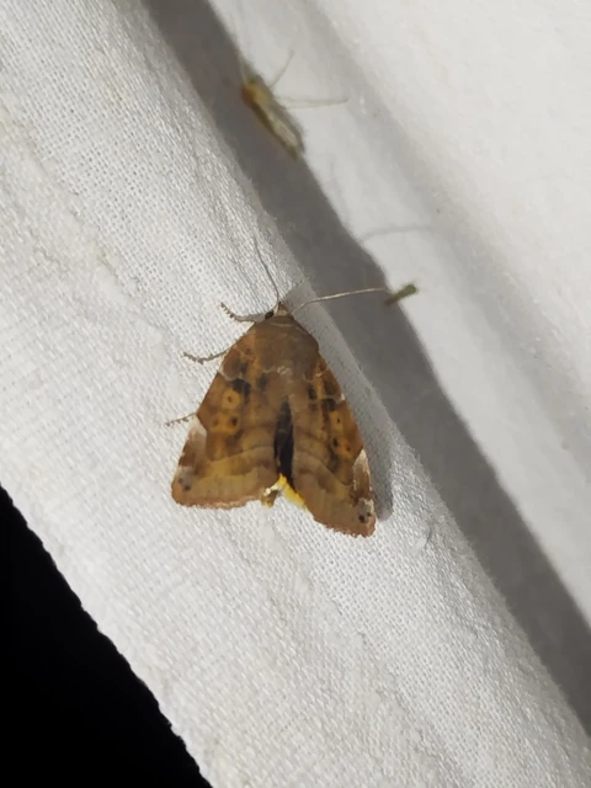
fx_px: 1571
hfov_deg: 21.3
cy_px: 394
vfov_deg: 28.2
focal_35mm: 69
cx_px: 296
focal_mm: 5.31
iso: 100
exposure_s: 1/50
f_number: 1.7
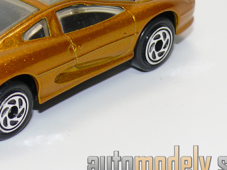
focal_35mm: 202
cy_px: 21
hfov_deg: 9.7
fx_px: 1325
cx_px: 23
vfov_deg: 7.3
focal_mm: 13.5
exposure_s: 1/30
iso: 100
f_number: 4
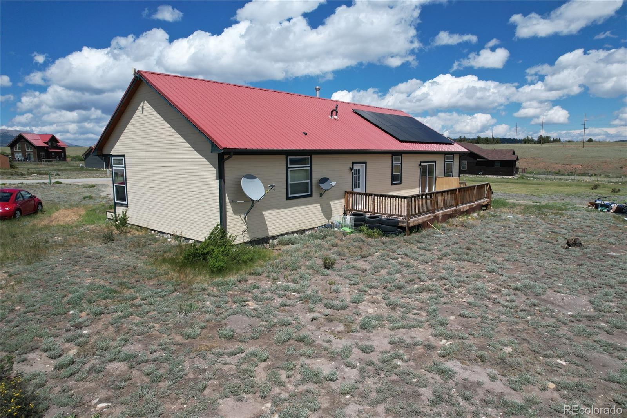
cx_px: 314
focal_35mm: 22
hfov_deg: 78.6
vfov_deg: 57.2
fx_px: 383
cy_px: 209
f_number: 2.8
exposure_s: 1/3000
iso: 100
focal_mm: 8.38
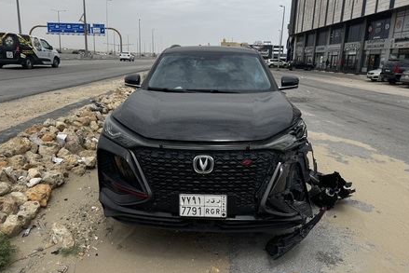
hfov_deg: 69.4
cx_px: 200
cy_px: 128
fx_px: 295
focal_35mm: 26
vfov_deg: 49.6
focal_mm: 6.76
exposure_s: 1/5348
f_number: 1.78
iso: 80
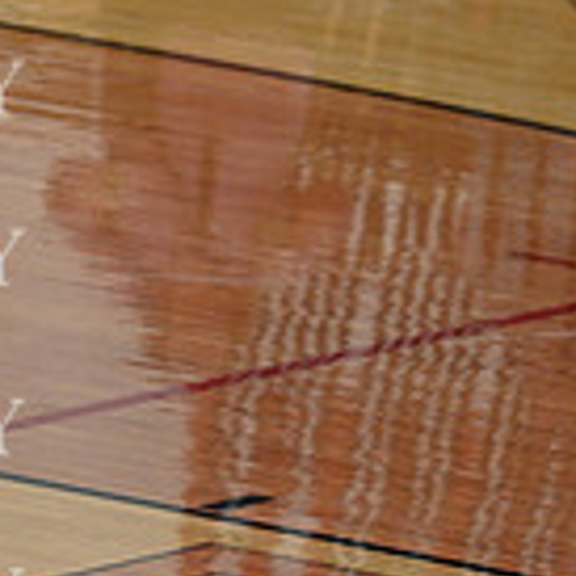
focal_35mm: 721
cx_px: -584
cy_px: -166
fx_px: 13573
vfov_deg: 2.4
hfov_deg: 2.4
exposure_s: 1/400
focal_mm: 200
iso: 4000
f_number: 4
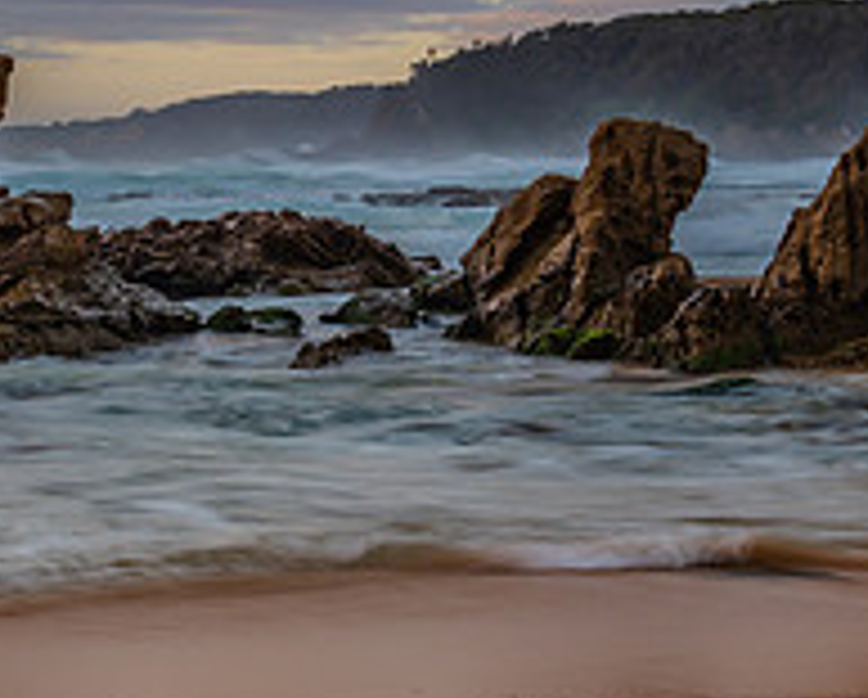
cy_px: 155
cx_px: 9
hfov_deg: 16.9
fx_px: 2856
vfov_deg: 13.9
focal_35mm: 111
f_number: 8
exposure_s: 1/2
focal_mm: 38
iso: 100
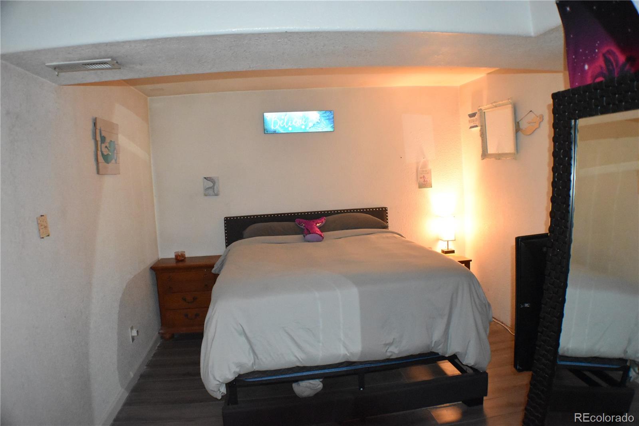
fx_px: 612
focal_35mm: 34
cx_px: 320
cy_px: 213
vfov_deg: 38.3
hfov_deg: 55.1
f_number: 3.8
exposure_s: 1/60
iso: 6400
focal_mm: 23
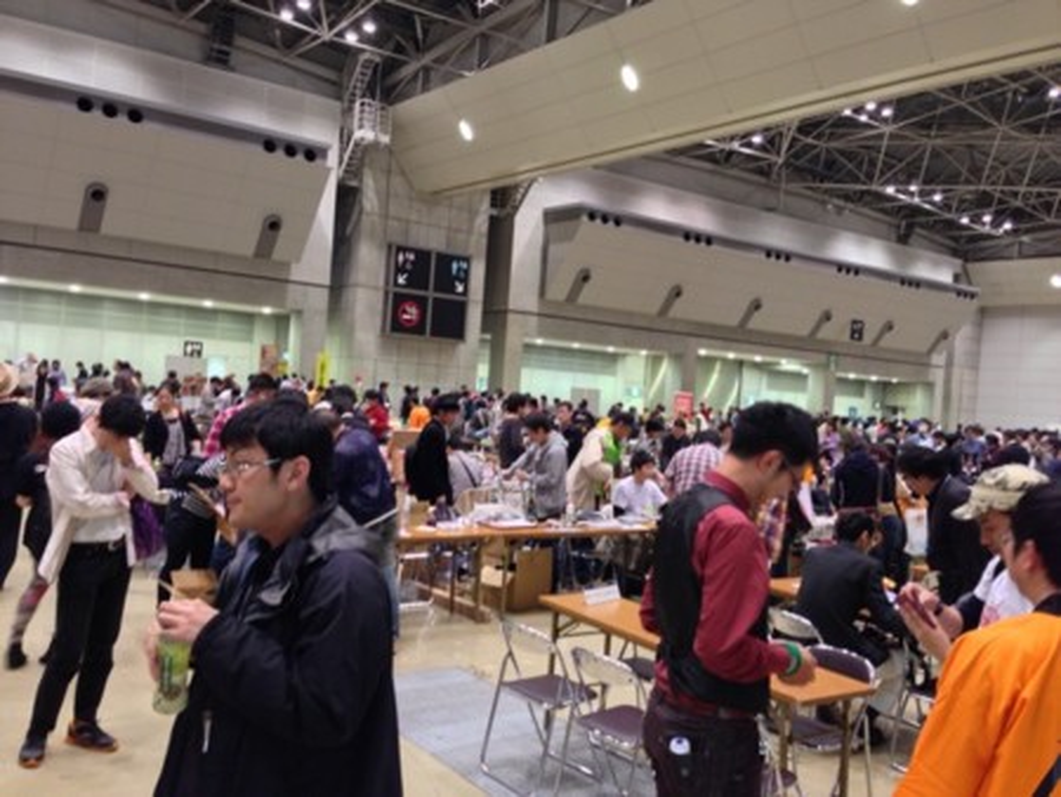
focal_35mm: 33
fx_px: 1012
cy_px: 398
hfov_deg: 55.3
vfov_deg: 43.0
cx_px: 530
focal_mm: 4.13
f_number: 2.4
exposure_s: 1/20
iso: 125
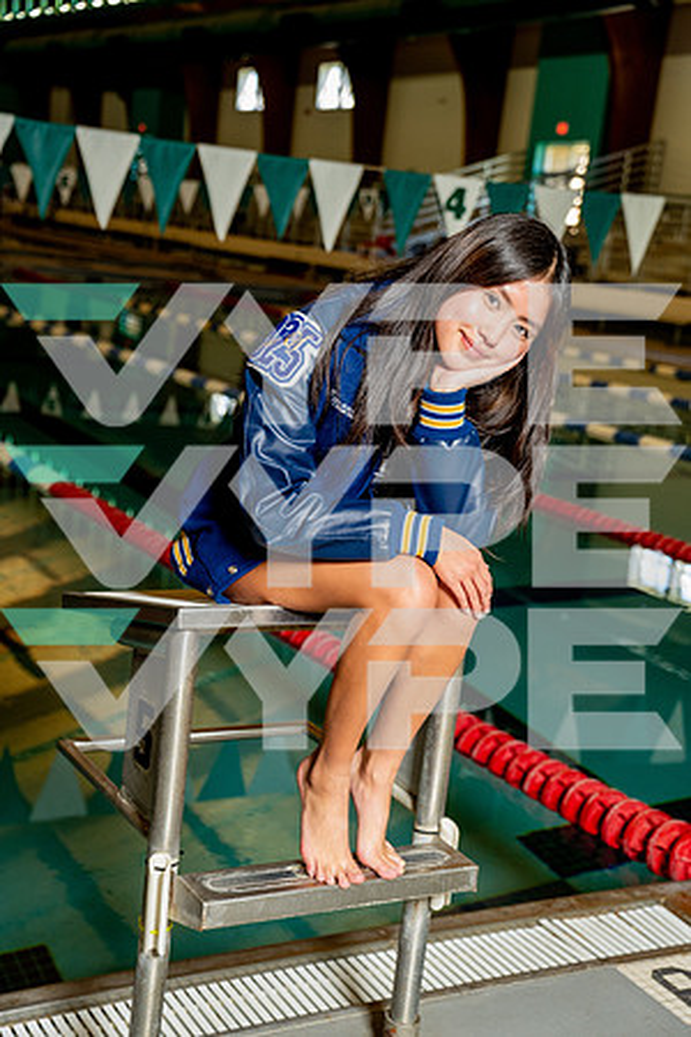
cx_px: 346
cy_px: 518
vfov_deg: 38.9
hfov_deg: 26.5
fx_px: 1468
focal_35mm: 51
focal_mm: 51
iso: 1600
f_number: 4
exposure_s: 1/250
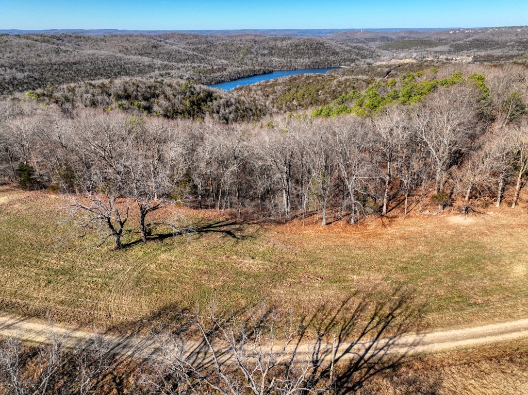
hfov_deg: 71.6
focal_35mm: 24
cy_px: 198
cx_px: 264
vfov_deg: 56.8
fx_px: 366
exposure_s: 1/2000
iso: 130
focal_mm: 12.3
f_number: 2.8
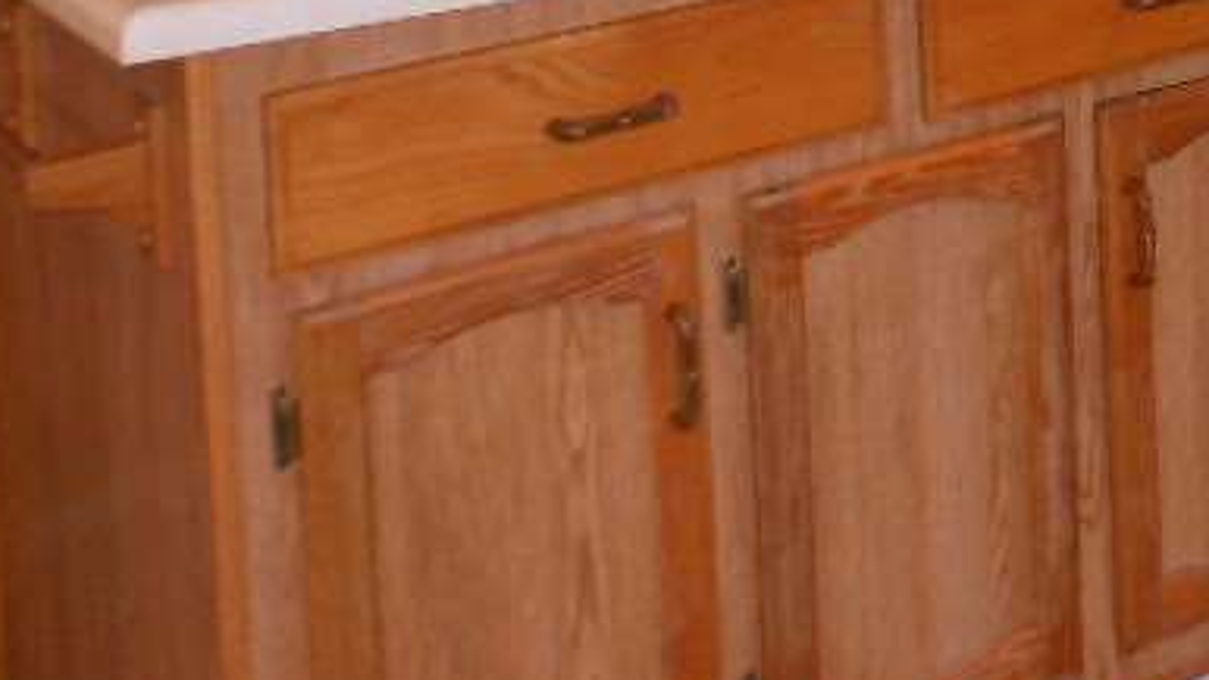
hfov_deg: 23.3
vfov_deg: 13.7
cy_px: -429
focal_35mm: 81
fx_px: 2596
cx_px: 1563
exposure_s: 1/25
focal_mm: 5
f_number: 3.7
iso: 250
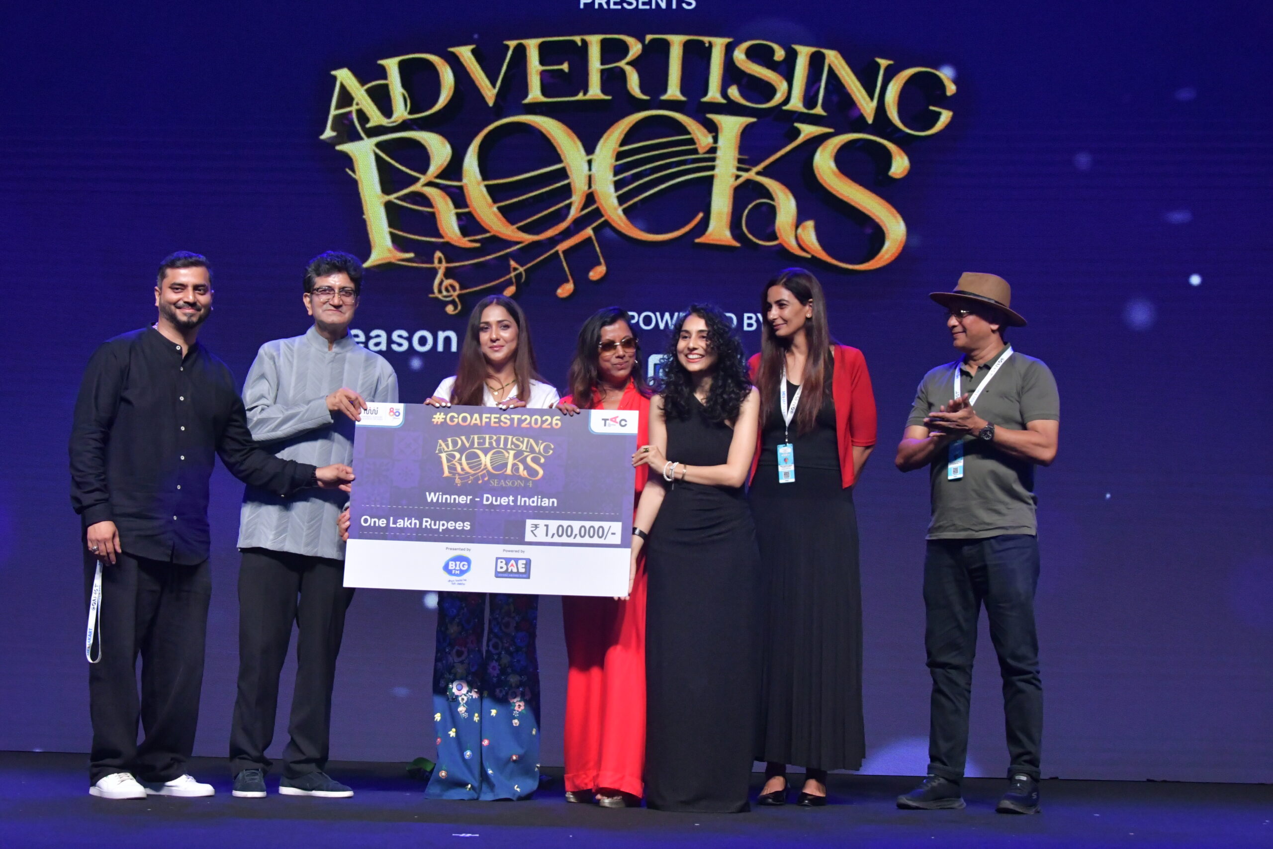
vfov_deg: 20.6
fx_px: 2334
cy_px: 424
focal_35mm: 66
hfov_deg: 30.5
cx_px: 636
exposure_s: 1/250
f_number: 9.5
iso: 4500
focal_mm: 44
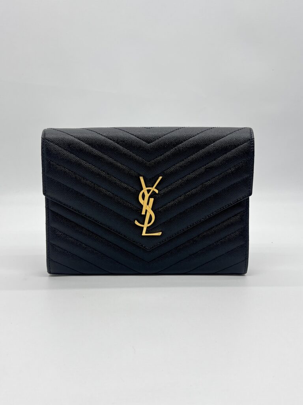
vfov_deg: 67.3
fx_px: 303
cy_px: 202
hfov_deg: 53.1
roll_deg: -0.4
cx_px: 152
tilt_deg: -11.4
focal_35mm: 26
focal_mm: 5.7
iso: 40
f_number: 1.5
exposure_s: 1/168
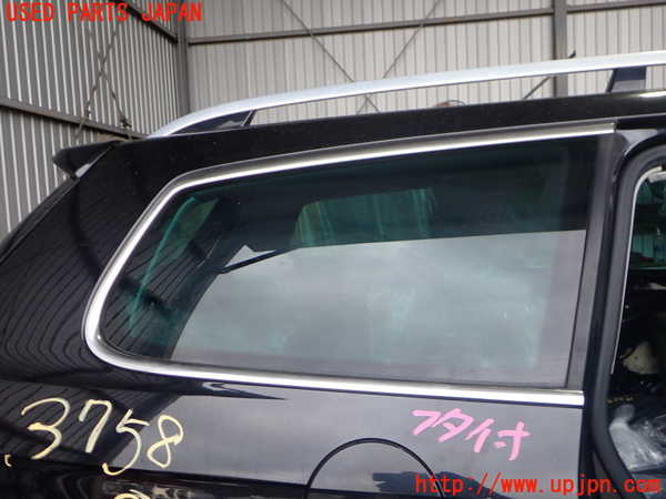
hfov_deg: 60.0
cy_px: 250
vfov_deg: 46.8
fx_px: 577
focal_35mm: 30
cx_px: 333
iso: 200
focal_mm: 5.4
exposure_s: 1/125
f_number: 2.3
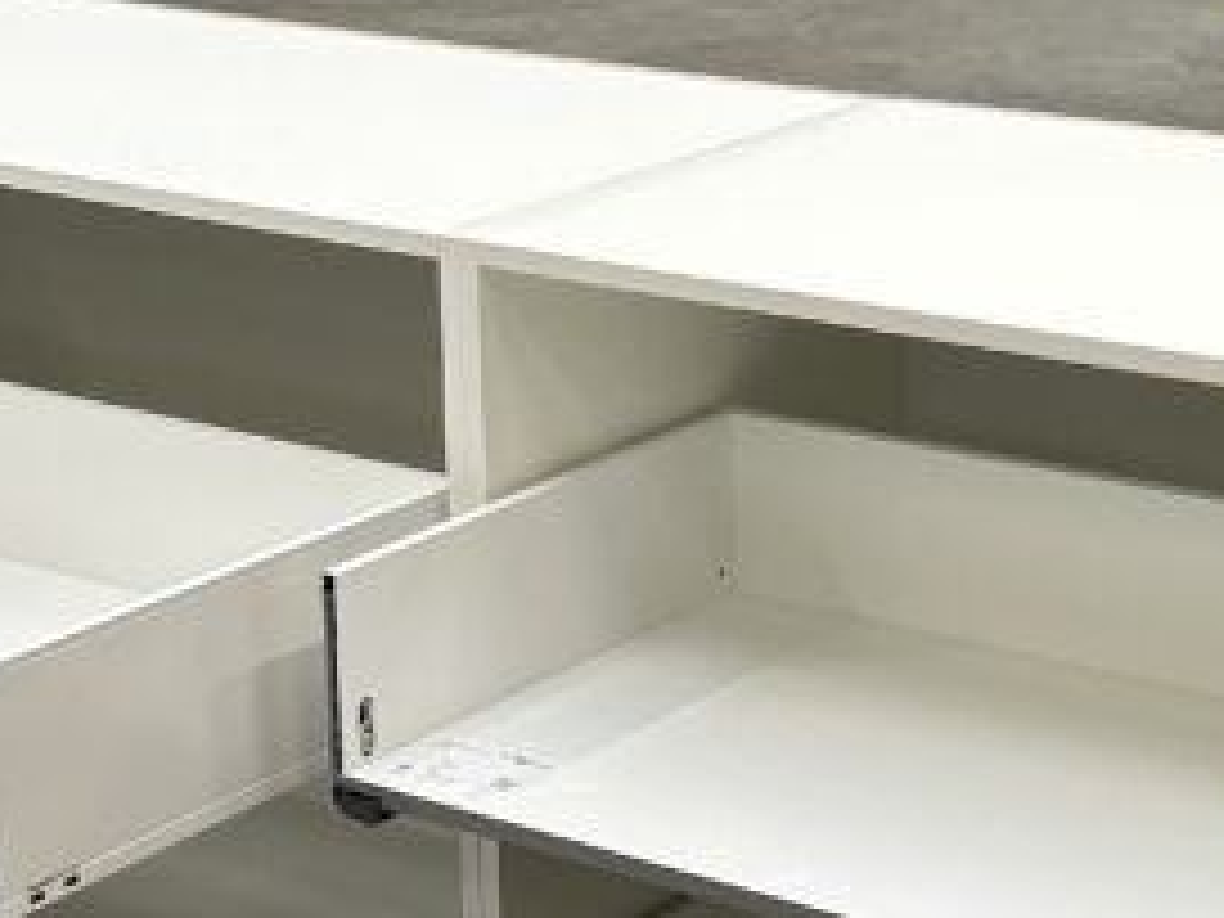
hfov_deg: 20.0
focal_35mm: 98
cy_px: 558
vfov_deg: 15.1
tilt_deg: -18.6
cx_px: 706
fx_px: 3465
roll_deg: +1.0
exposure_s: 1/100
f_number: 1.5
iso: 64
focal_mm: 5.7
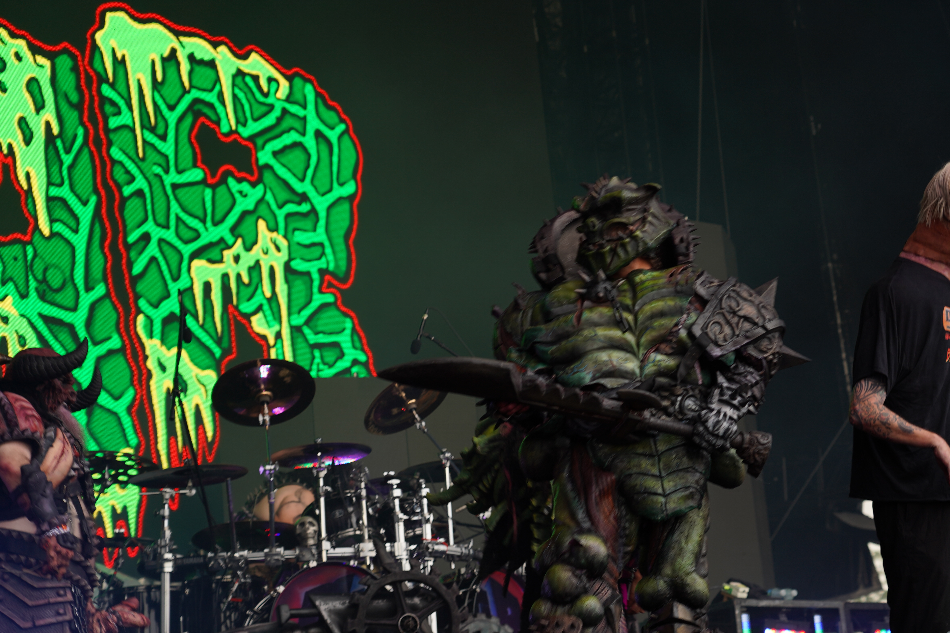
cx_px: 587
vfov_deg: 16.3
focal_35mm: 84
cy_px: 347
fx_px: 2217
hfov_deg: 24.1
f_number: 4
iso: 100
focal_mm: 66
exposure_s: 1/80
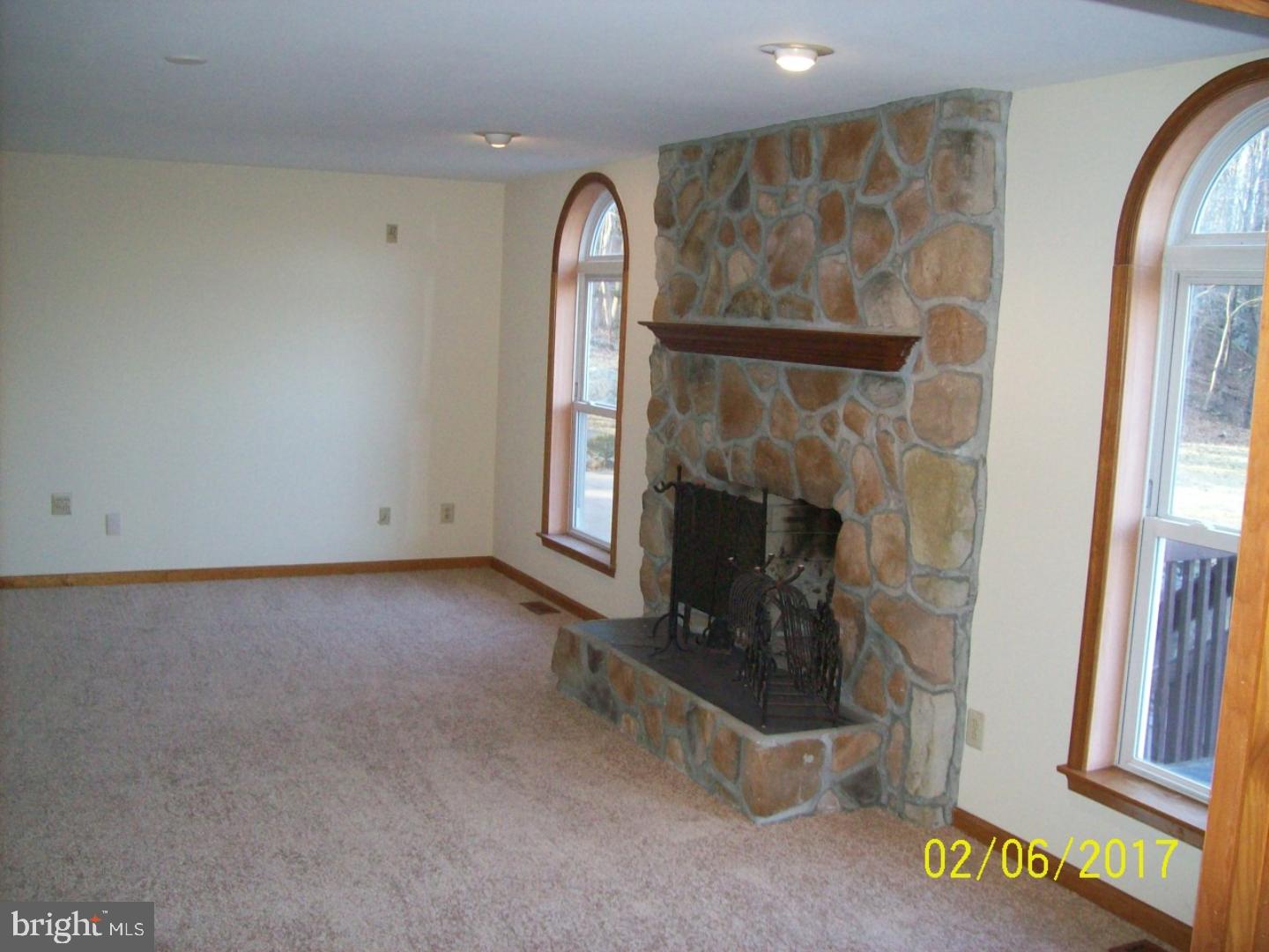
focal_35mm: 36
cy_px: 476
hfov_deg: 51.4
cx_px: 634
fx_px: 1320
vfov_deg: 39.7
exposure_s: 1/64
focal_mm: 6
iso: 200
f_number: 2.7
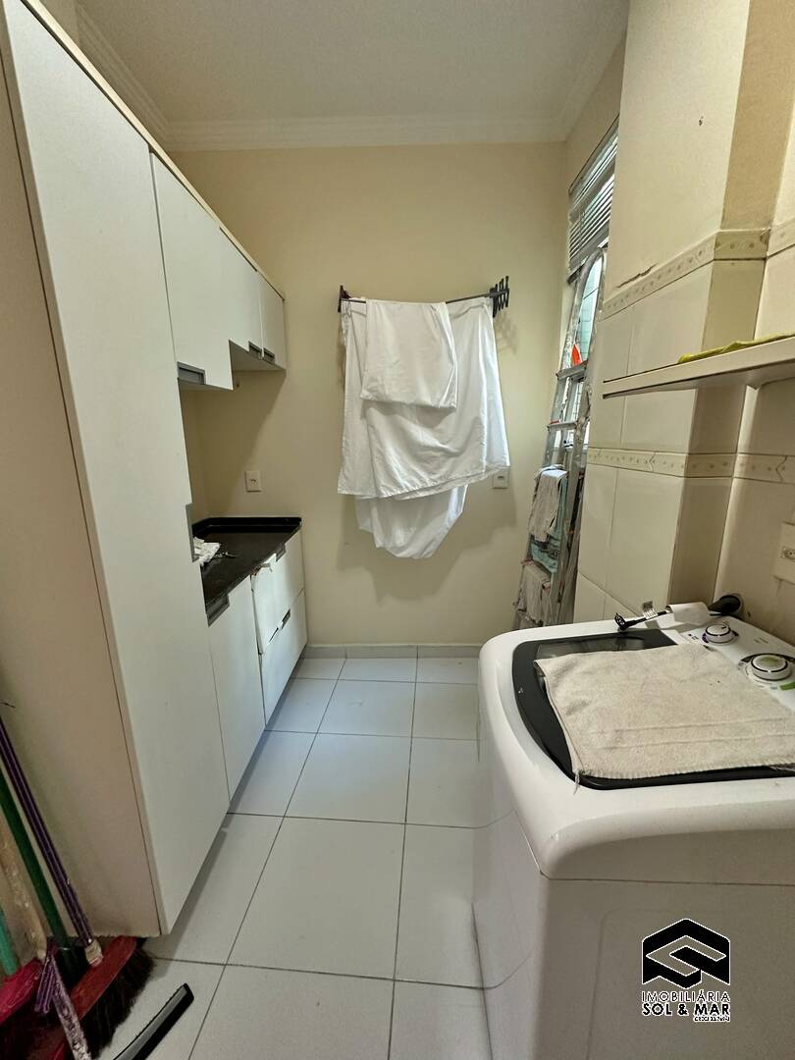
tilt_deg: -12.3
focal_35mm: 14
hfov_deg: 85.7
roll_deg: +0.7
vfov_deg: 102.1
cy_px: 530
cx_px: 398
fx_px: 429
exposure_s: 1/60
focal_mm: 2.22
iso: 320
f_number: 2.2
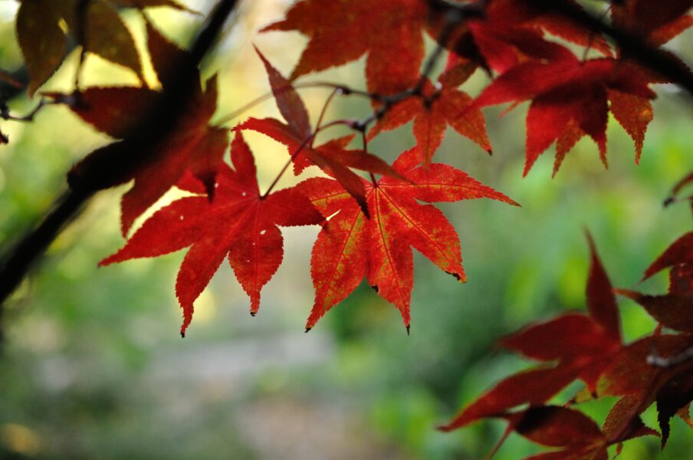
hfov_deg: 29.7
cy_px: 231
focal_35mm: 68
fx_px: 1307
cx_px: 386
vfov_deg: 20.0
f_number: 2.8
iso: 1400
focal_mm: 40
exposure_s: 1/500
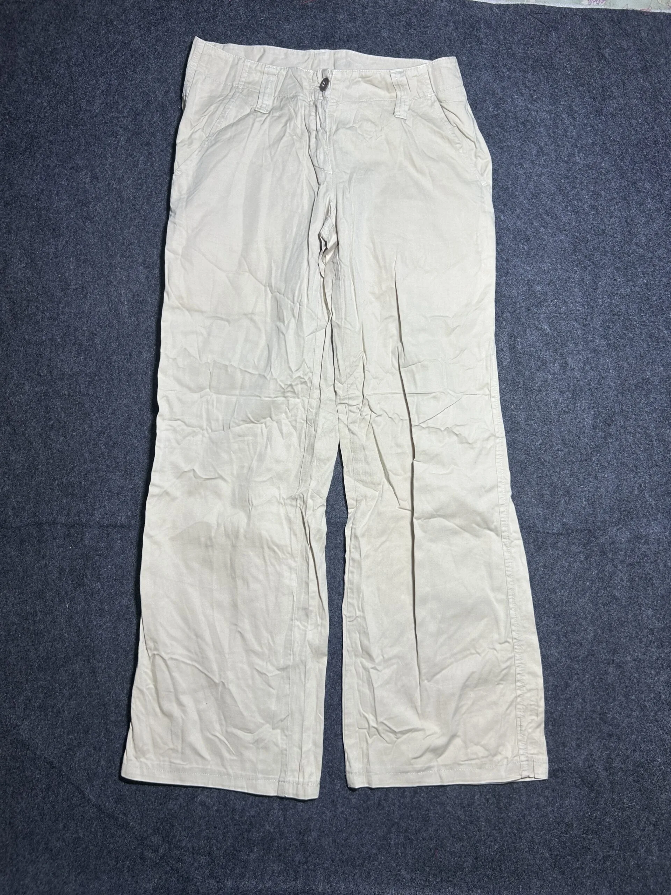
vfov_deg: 67.3
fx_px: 672
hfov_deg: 53.1
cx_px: 336
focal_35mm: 26
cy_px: 448
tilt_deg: -58.1
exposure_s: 1/100
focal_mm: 5.7
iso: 40
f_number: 1.5
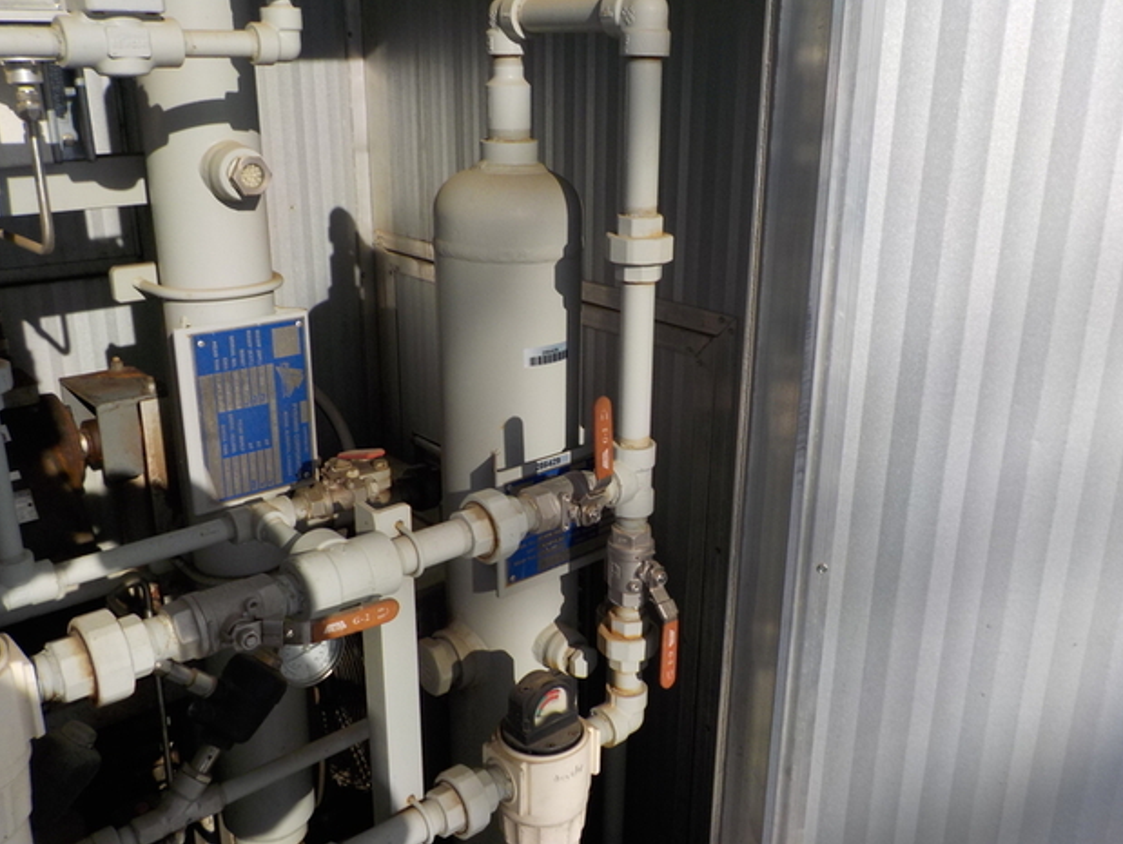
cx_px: 570
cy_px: 432
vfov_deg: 45.5
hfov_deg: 58.3
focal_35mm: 31
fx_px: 1006
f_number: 6.6
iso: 125
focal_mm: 4.1
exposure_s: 1/640
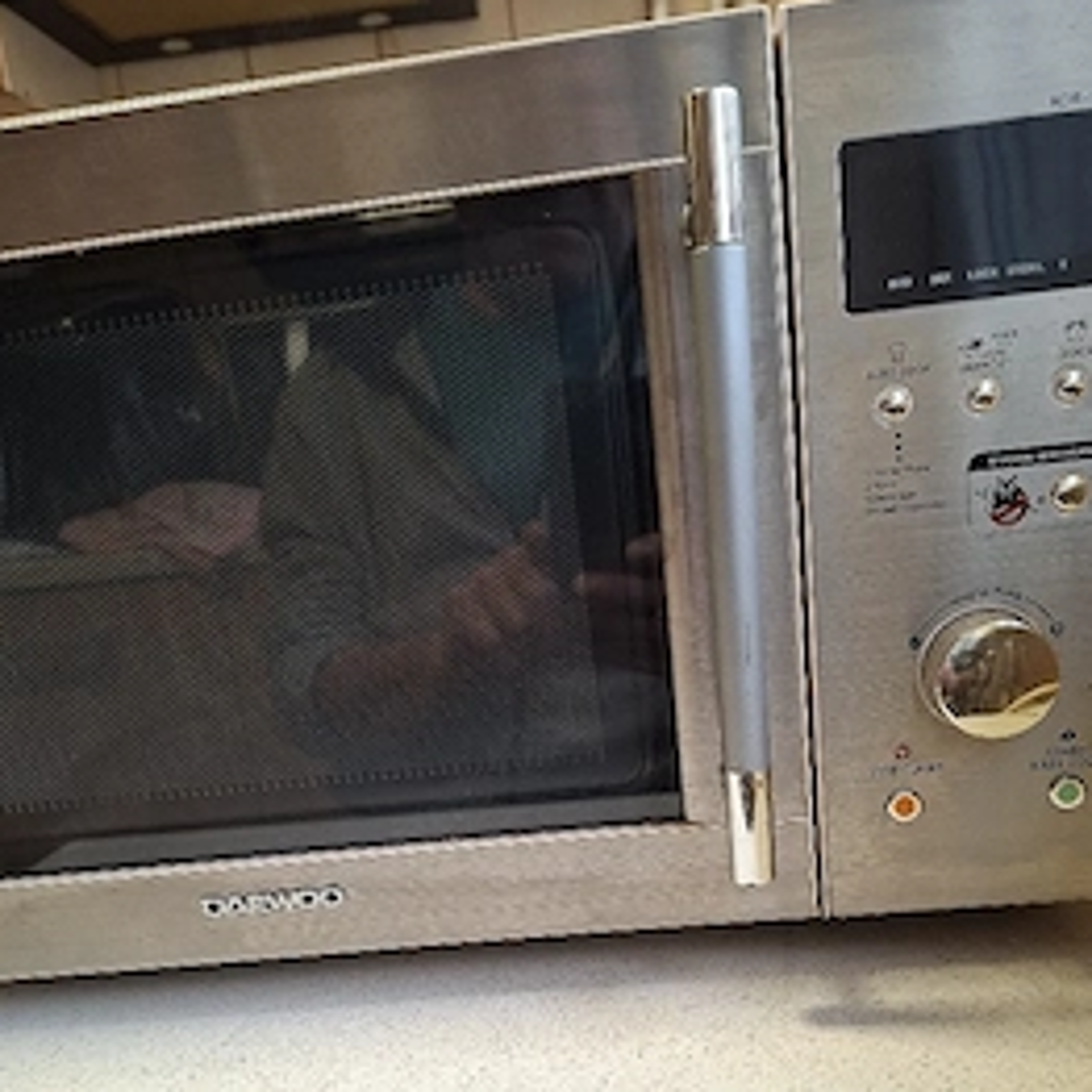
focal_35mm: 31
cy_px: 796
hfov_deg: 52.5
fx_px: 1106
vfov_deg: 50.7
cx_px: 567
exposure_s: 1/50
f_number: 1.8
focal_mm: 5.54
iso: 250
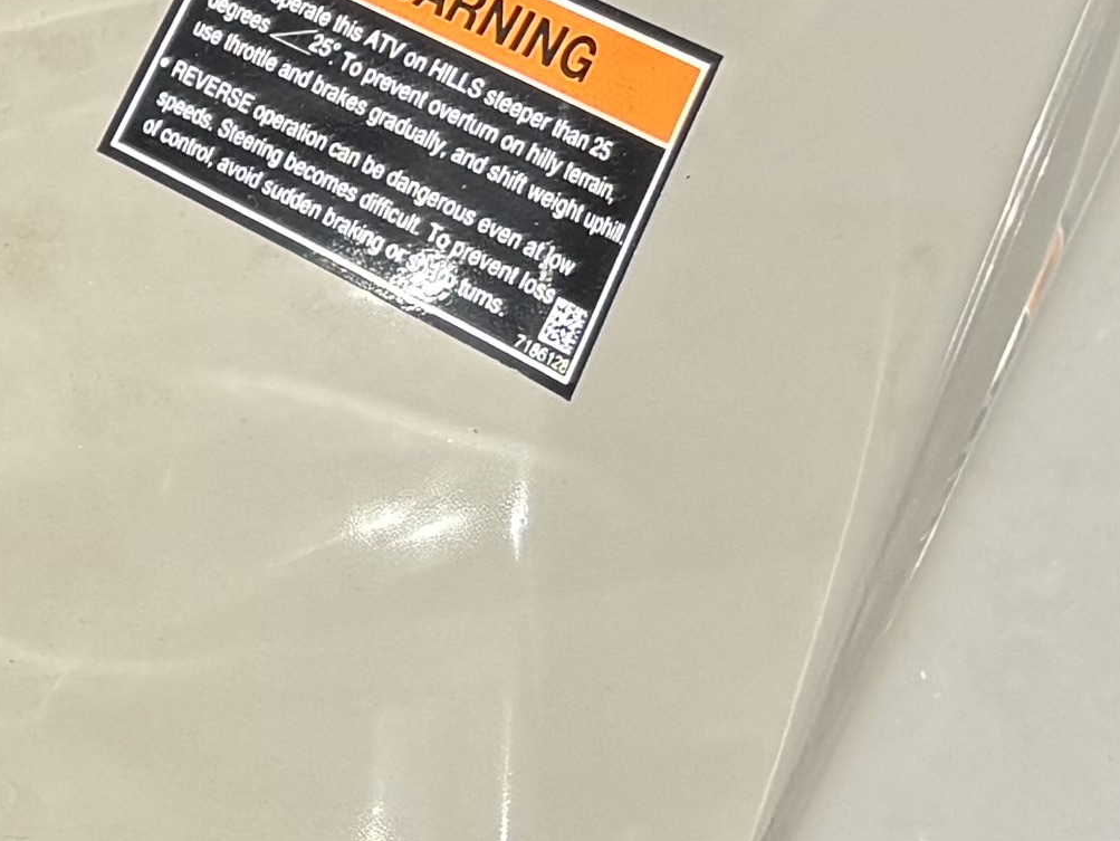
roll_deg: +1.8
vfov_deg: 10.0
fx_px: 4790
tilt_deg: -28.7
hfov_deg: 12.2
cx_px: -909
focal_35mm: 148
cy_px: 422
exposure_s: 1/2538
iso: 50
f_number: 1.6
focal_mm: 5.96
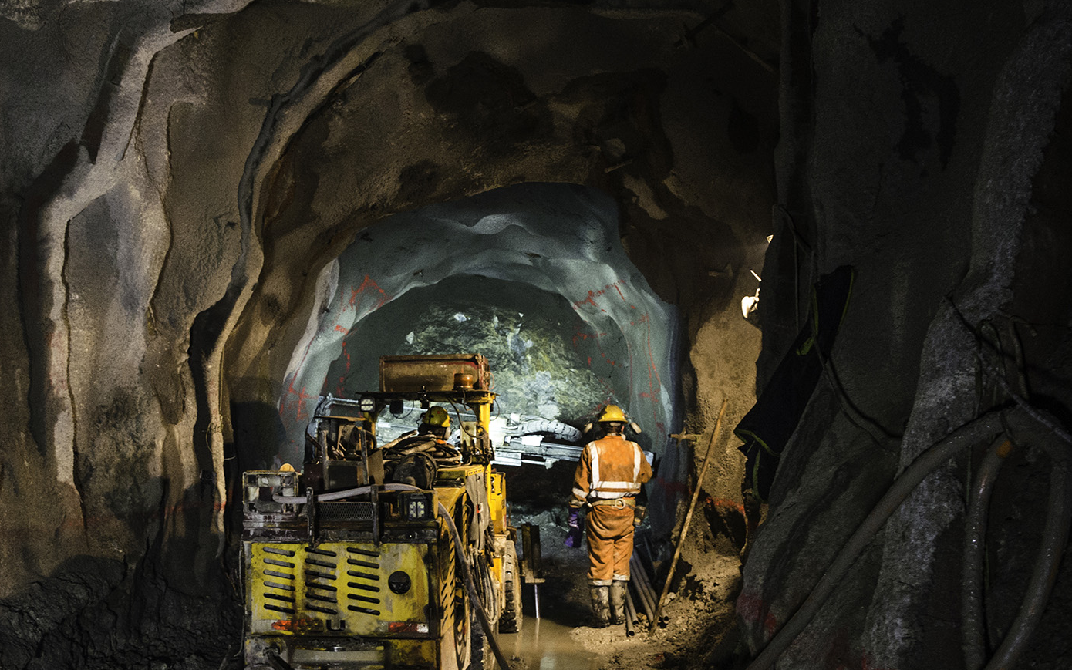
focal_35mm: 38
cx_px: 434
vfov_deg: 33.6
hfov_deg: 51.2
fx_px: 1110
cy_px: 322
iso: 1000
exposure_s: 1/50
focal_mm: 18
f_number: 3.5
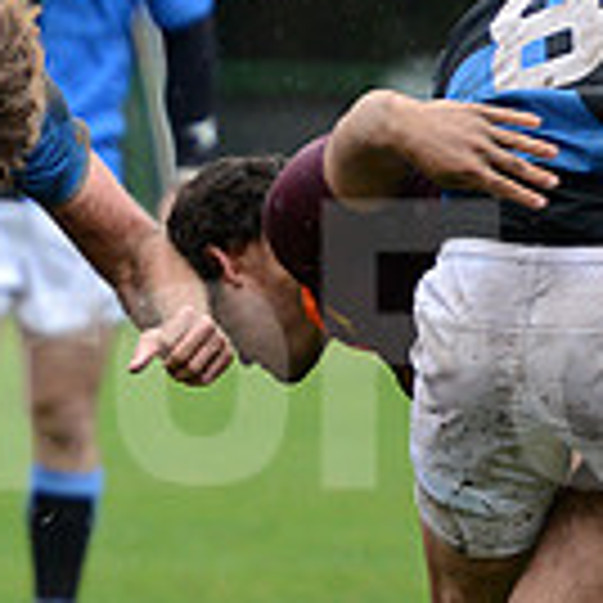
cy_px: 335
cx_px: 126
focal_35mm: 994
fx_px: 19590
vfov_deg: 1.8
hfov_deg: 1.8
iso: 1250
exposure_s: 1/500
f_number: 4
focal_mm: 270
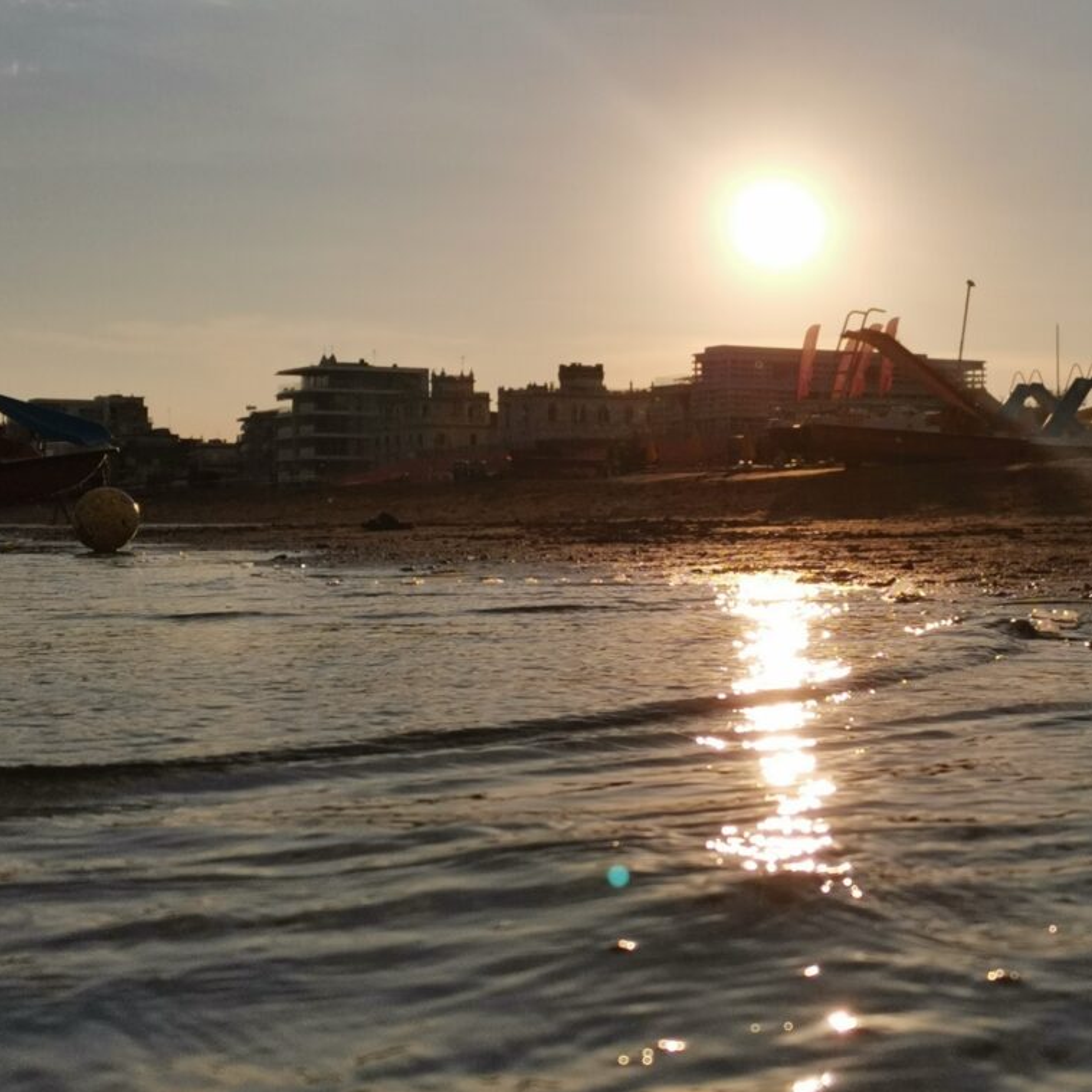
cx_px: 686
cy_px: 551
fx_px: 2213
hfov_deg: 27.6
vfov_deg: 27.7
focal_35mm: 62
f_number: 1.8
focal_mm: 4.75
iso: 50
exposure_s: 1/8929
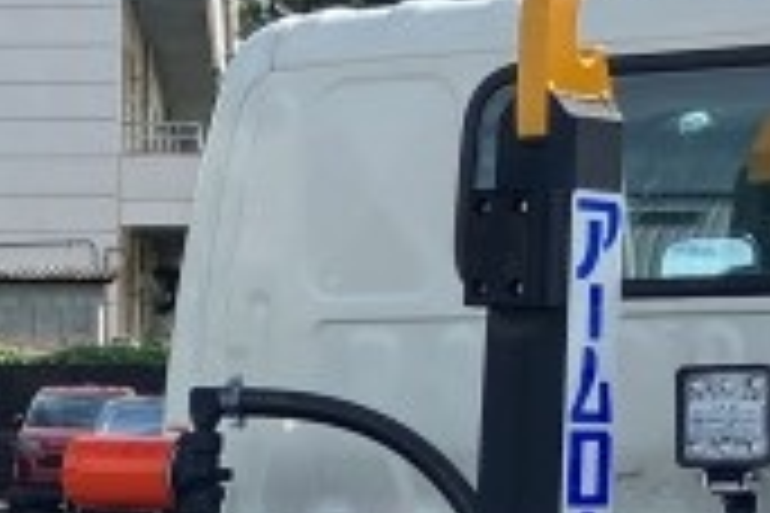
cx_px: 54
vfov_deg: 7.5
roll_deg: -0.7
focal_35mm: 174
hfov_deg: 11.7
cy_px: 1080
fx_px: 3721
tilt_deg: -10.8
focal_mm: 3.99
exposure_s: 1/1389
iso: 32
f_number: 1.8
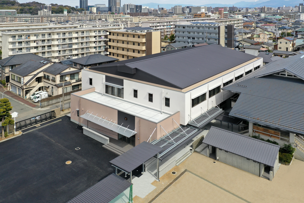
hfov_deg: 65.5
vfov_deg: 46.4
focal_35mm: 28
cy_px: 102
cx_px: 152
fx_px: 236
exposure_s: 1/160
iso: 100
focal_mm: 10.26
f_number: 4.5
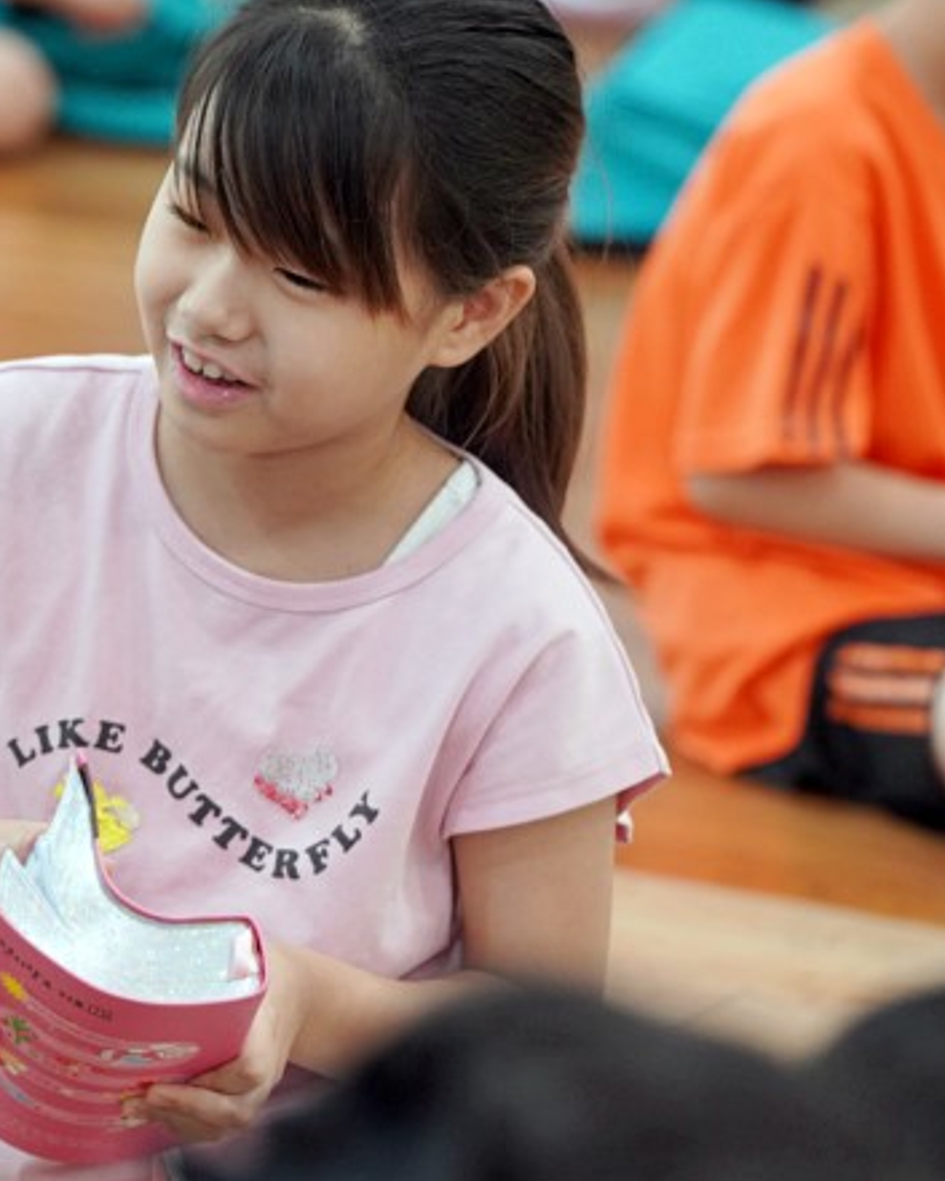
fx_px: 9646
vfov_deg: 7.0
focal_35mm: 276
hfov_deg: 5.6
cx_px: -217
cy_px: 404
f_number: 4
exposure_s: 1/160
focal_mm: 144
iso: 2000
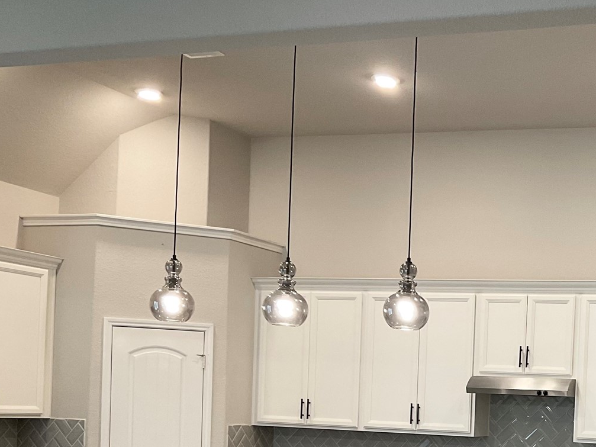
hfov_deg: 30.5
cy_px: 430
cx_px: 589
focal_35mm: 59
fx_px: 1016
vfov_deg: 23.9
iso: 64
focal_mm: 3
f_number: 1.8
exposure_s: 1/60
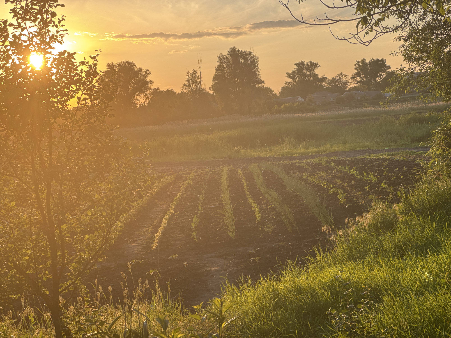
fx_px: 1003
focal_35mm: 77
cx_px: 226
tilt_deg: -3.2
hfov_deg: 25.3
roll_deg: +4.8
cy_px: 169
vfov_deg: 19.1
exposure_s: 1/152
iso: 25
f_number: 2.8
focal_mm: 9
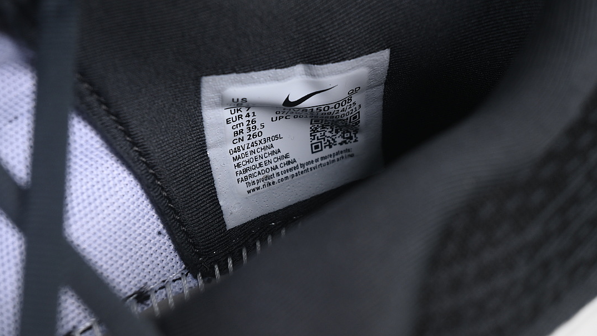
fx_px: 1251
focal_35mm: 79
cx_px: 298
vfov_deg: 15.3
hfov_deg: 26.9
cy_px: 142
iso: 160
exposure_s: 1/50
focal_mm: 50
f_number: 6.3
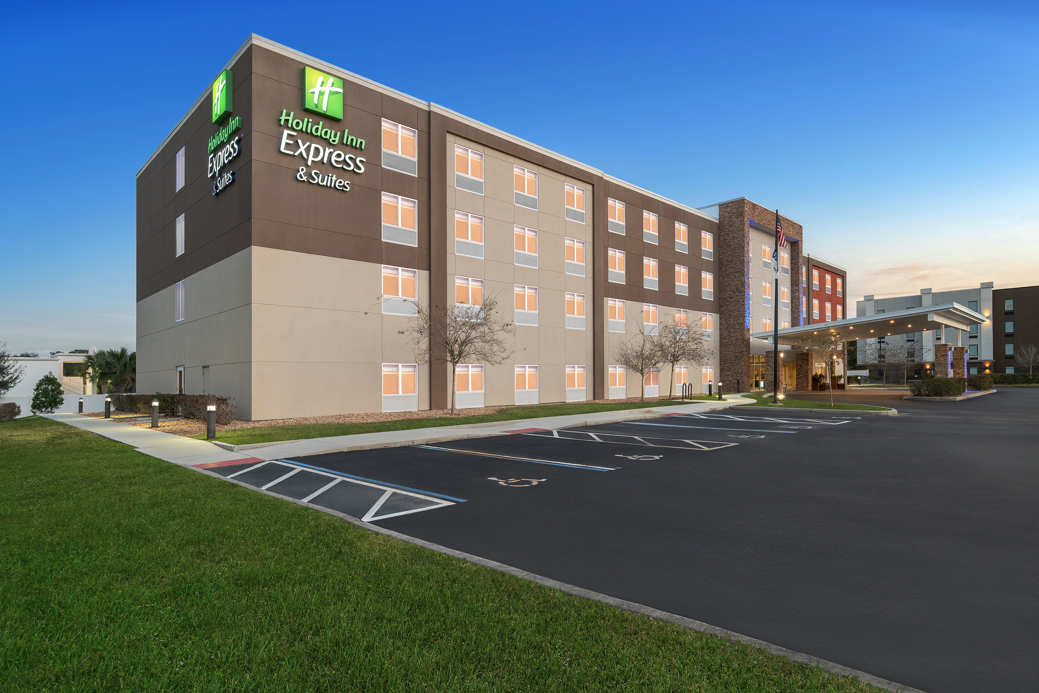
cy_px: 346
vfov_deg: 64.6
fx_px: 548
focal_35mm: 19
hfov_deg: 86.9
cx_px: 520
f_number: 8
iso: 200
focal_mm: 19
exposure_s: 1/2.5
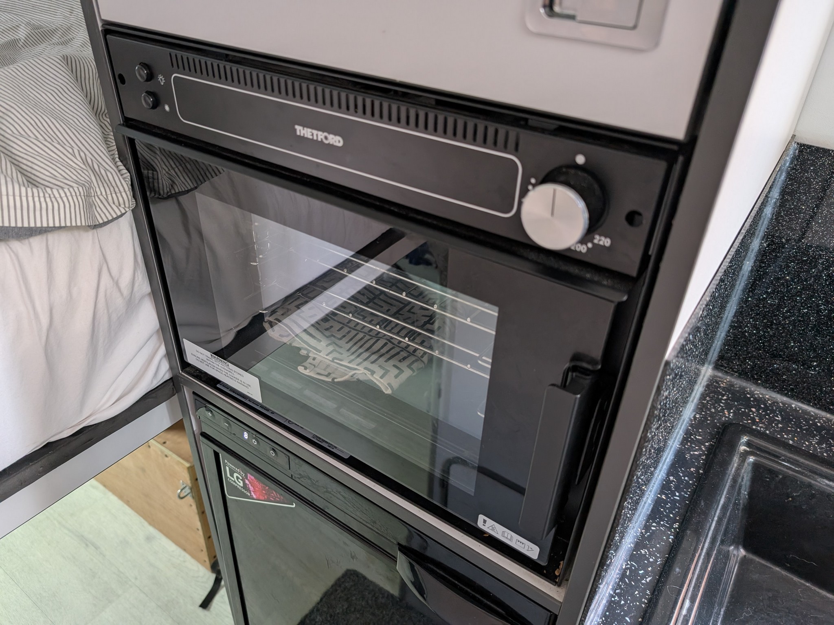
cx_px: 417
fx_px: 578
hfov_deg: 71.6
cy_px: 312
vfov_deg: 56.8
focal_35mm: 24
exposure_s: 1/63.1
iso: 190
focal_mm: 6.9
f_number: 1.68
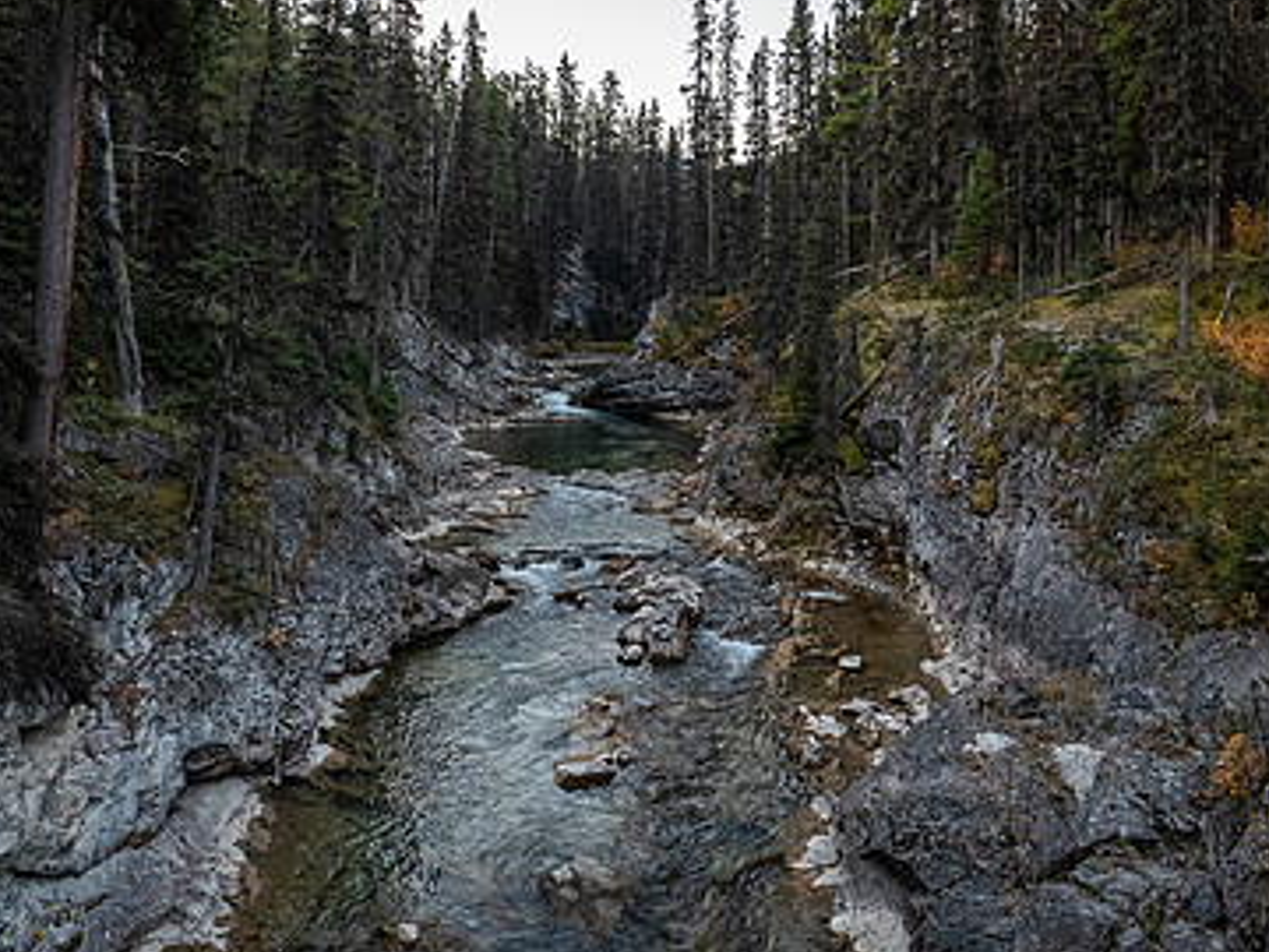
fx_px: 1063
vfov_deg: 47.7
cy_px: 344
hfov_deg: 61.5
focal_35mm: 29
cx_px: 560
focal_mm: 9
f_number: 5.6
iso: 800
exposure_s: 1/60
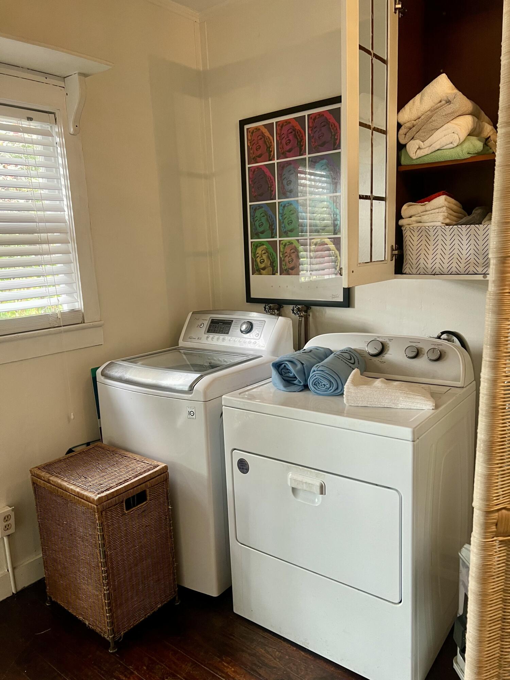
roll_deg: +2.1
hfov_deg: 53.1
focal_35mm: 26
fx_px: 511
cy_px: 340
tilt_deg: -10.6
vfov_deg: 67.3
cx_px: 255
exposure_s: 1/60
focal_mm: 5.7
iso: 160
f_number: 1.5
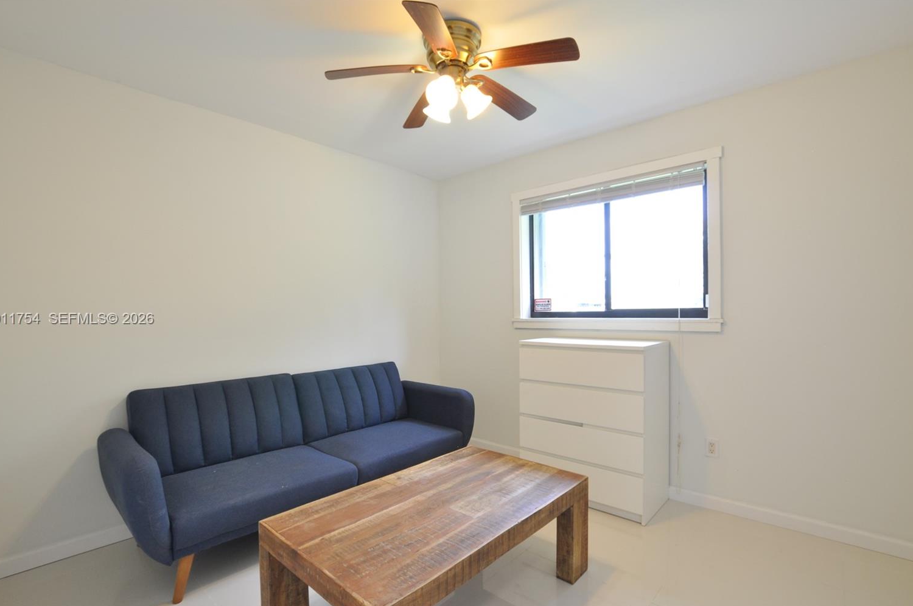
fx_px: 405
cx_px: 451
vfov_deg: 73.5
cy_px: 319
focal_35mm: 16
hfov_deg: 96.8
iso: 400
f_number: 8
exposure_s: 1/8
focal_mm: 10
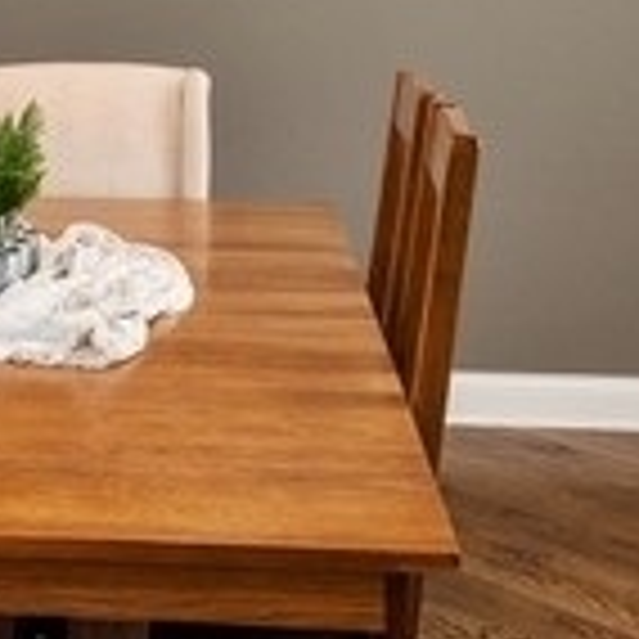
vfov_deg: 20.3
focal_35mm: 81
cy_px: -81
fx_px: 1692
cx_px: 45
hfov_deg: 20.9
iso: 250
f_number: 7.1
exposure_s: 1/6
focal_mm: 10
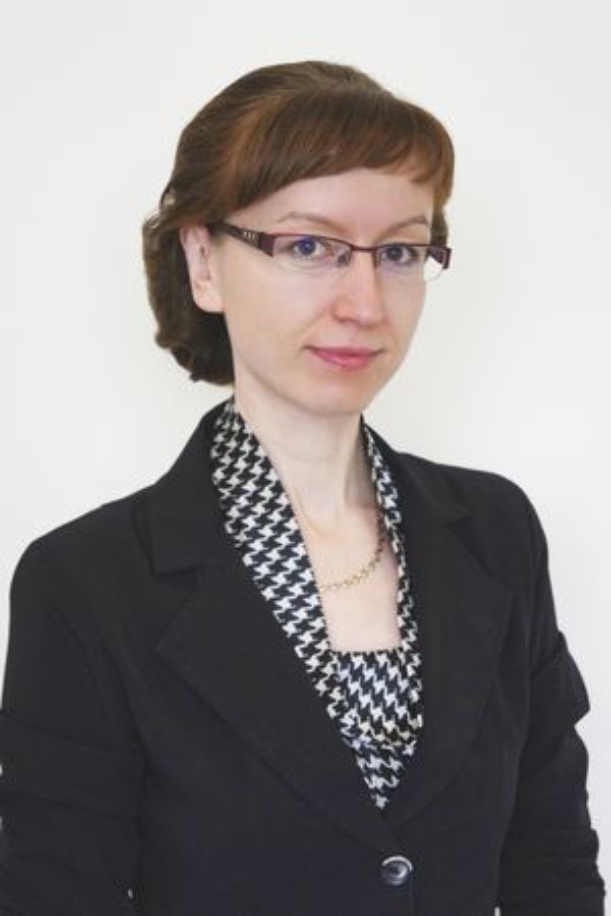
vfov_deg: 27.5
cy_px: 458
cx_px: 306
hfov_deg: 18.5
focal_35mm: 74
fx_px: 1871
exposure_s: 1/80
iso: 1600
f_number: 5
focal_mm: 49
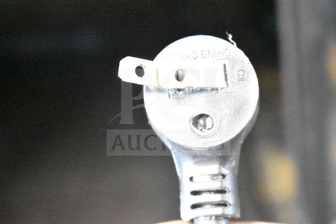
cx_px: 168
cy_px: 112
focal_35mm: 82
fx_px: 770
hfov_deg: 24.6
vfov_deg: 16.6
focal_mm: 55
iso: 25600
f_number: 5.6
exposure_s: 1/15
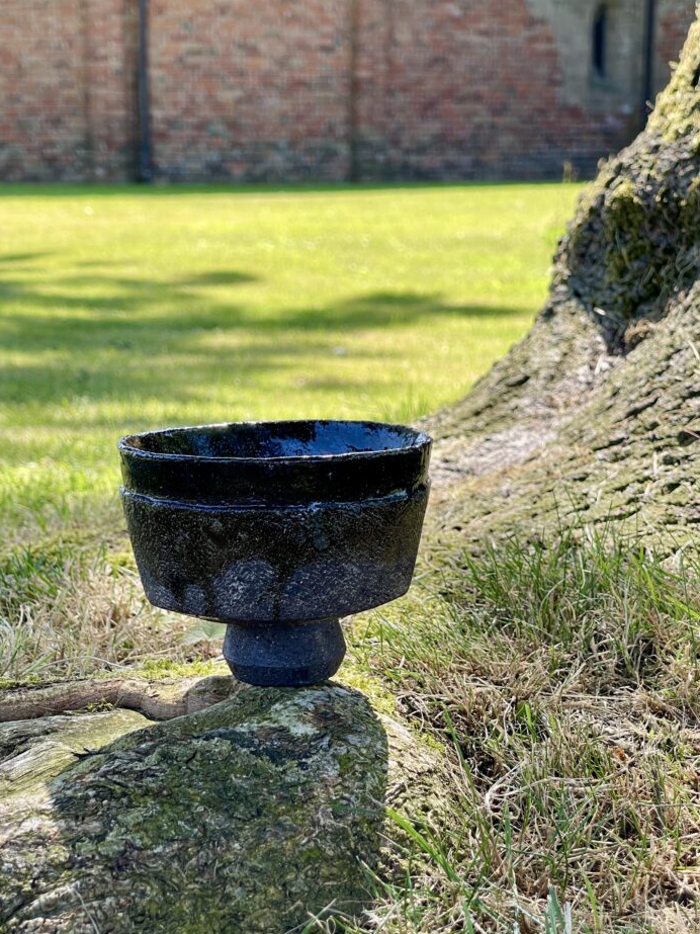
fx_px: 1915
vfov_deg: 27.4
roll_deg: +0.2
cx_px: 320
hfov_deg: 20.7
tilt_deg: -8.6
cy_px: 471
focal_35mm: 71
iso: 20
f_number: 2.2
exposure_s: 1/117
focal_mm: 7.5
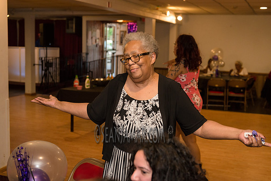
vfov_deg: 28.1
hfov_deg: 41.1
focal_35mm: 48
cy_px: 90
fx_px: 361
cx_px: 136
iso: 2000
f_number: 3.5
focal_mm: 48
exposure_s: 1/400
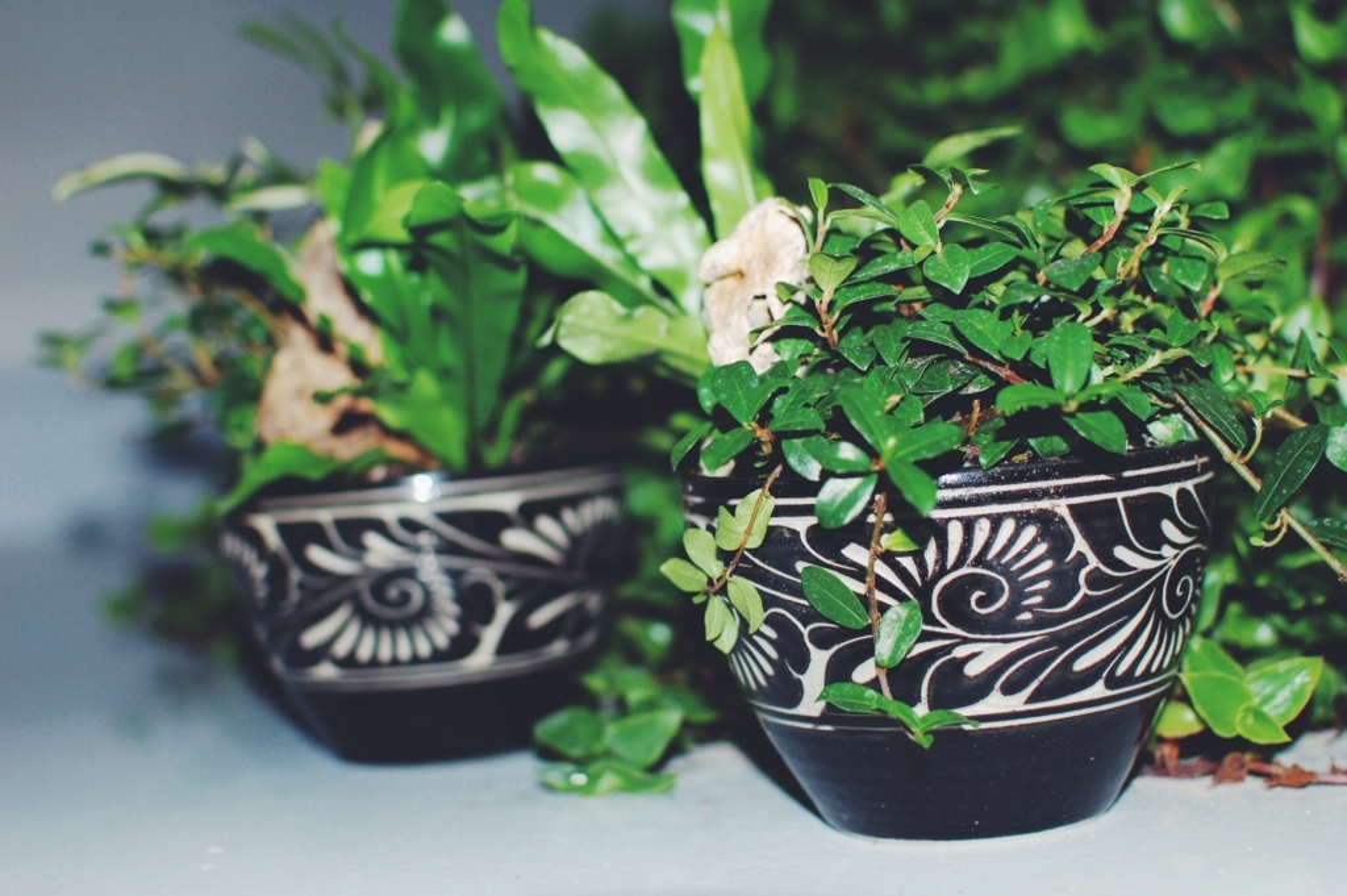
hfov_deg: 37.9
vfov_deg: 25.7
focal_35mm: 52
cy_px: 448
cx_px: 674
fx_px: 1963
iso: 400
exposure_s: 1/60
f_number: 2.8
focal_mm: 35
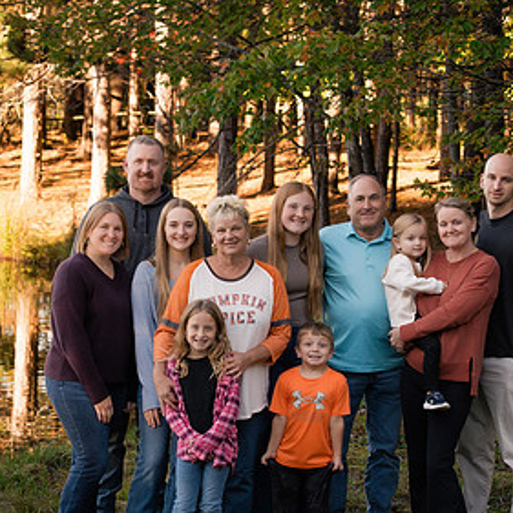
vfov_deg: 10.7
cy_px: 327
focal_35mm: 164
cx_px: 212
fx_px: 2750
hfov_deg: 10.7
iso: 400
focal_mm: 85
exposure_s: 1/400
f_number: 5
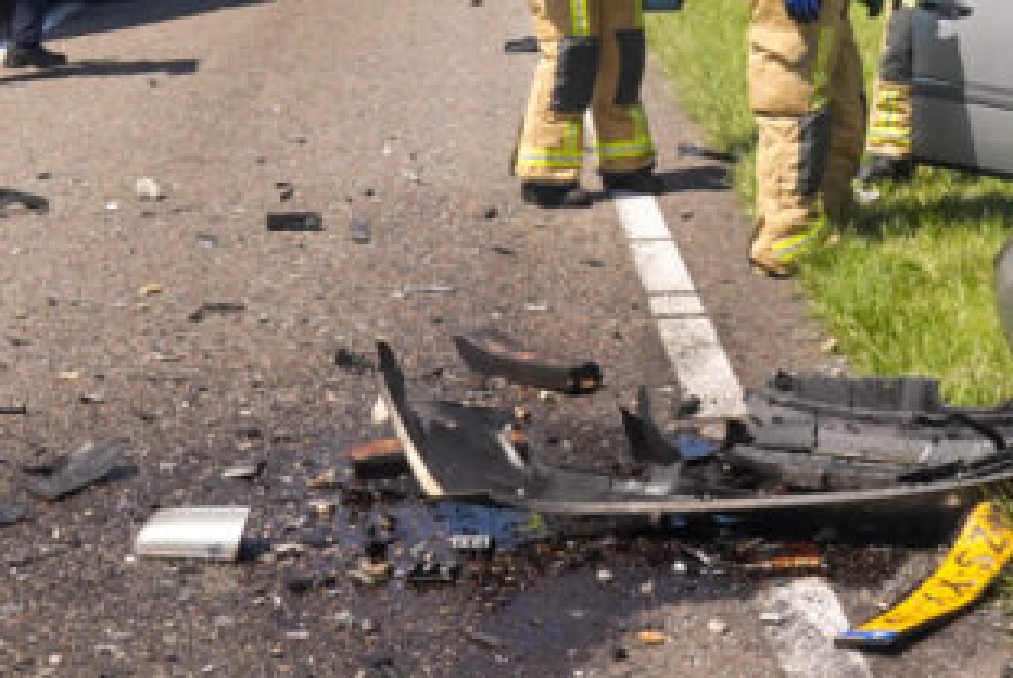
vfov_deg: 16.5
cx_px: 922
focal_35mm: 81
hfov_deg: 24.3
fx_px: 2281
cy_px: 0
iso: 1000
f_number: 10
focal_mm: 24
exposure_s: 1/1600
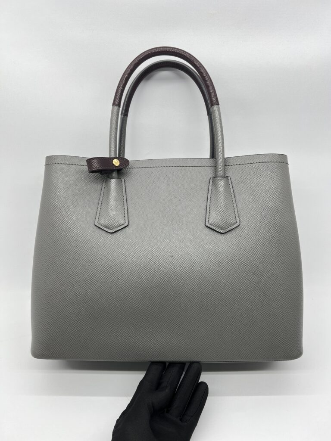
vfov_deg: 67.3
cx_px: 166
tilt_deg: -25.7
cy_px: 220
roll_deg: -0.3
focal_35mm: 26
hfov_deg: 53.1
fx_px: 331
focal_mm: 5.7
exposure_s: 1/101
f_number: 1.5
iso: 32
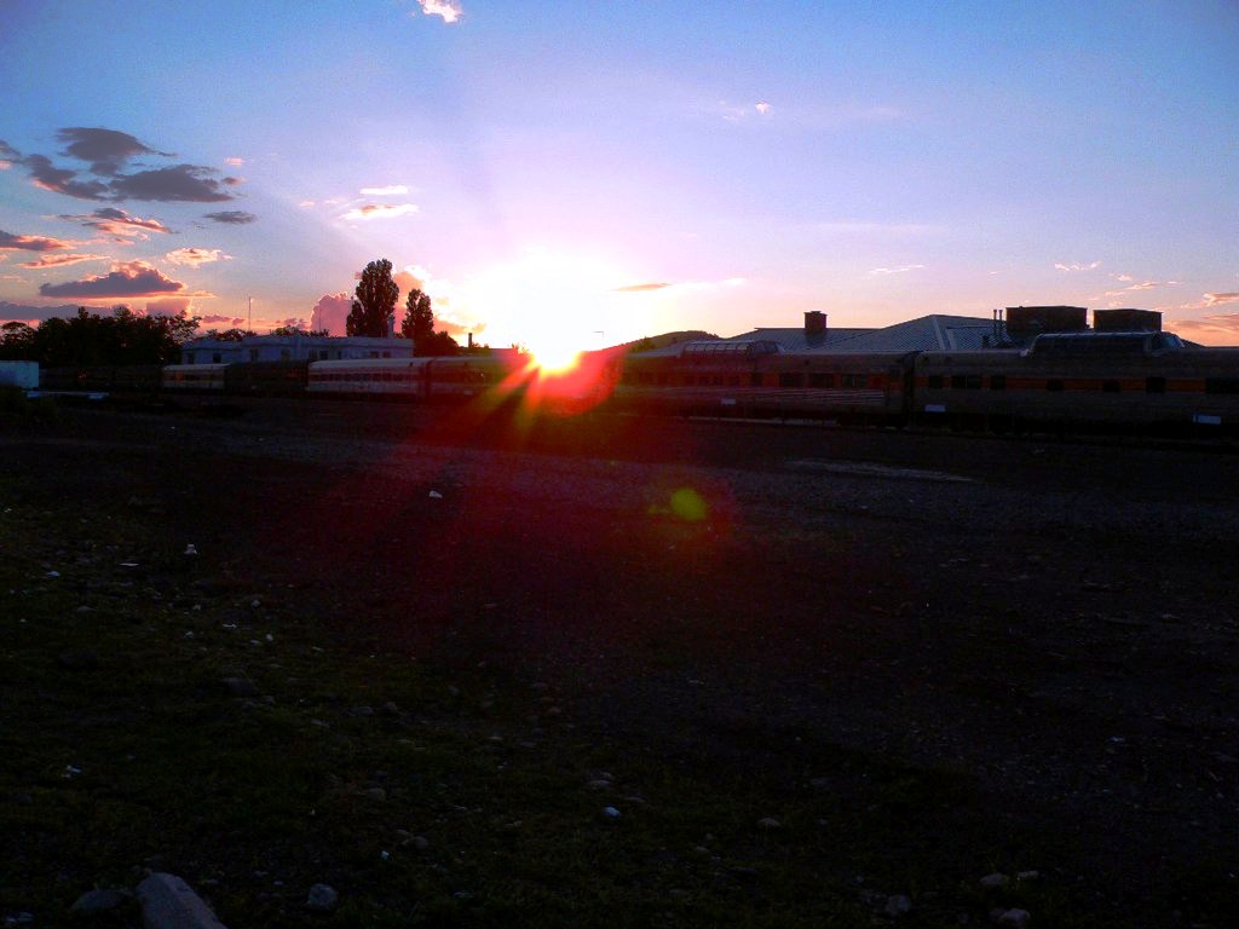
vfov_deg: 39.7
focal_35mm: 36
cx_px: 620
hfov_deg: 51.4
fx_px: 1289
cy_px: 464
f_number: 2.8
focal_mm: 6
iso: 100
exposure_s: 1/1000
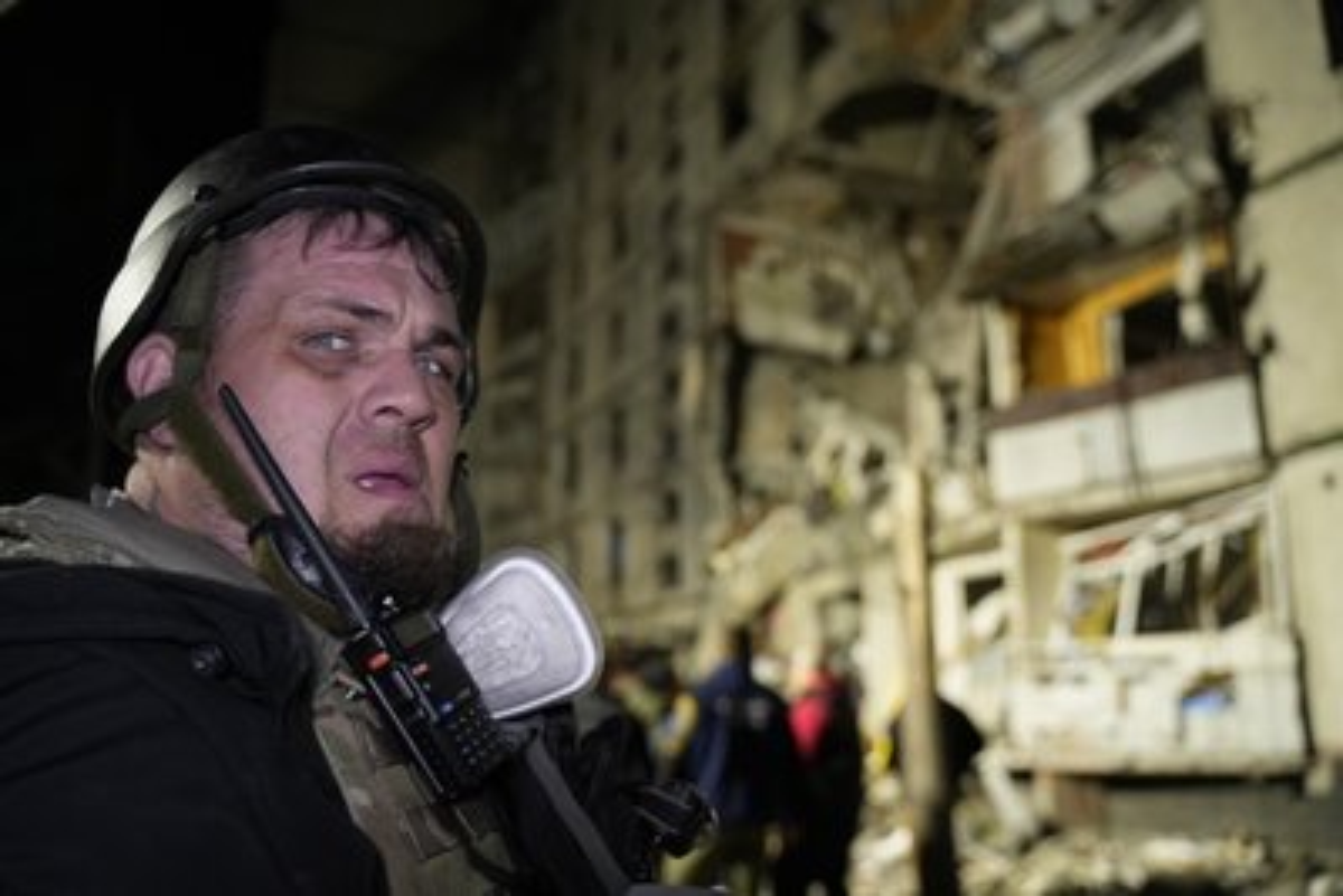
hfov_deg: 61.9
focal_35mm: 30
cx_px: 672
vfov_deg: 43.6
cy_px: 448
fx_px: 1120
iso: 3200
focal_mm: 30
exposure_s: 1/160
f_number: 2.8
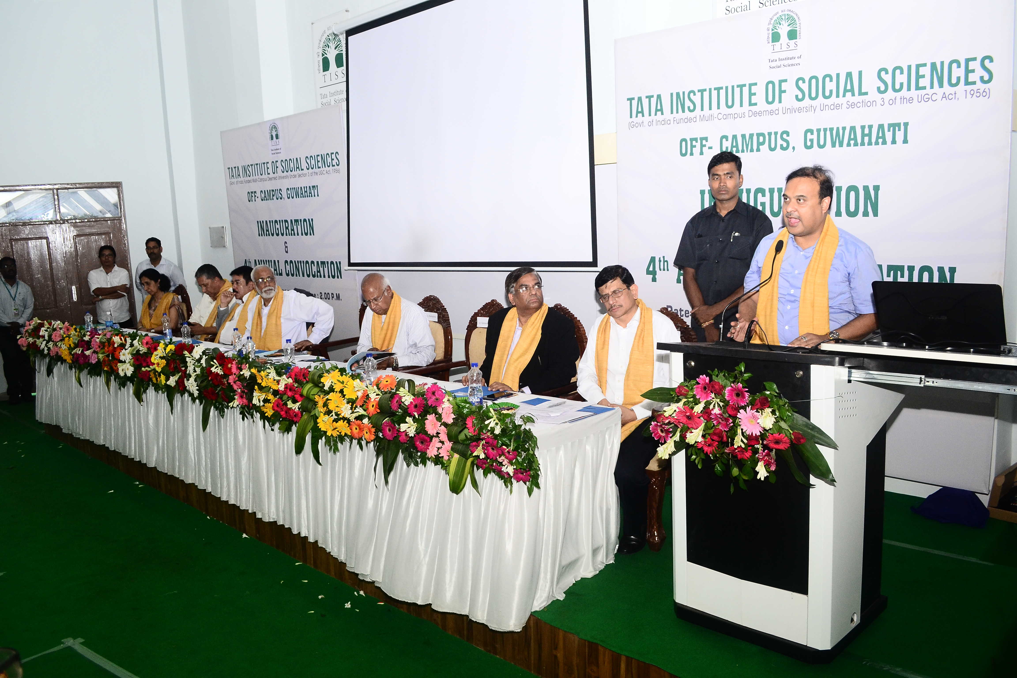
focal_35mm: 27
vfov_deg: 47.9
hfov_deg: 67.4
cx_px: 508
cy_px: 339
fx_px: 763
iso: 800
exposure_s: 1/125
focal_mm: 18
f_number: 5.6
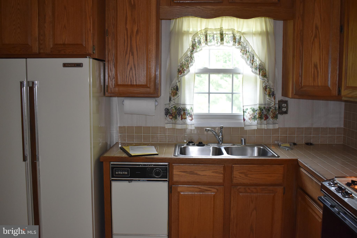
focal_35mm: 34
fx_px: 342
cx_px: 178
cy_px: 119
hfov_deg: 55.1
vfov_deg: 38.4
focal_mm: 23
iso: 1400
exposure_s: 1/125
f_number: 3.8
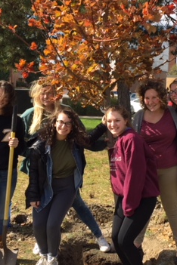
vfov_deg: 36.2
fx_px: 406
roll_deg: -0.9
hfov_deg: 24.6
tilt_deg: -4.1
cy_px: 117
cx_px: 107
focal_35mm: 55
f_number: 2.2
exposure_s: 1/1014
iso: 32
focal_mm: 4.15
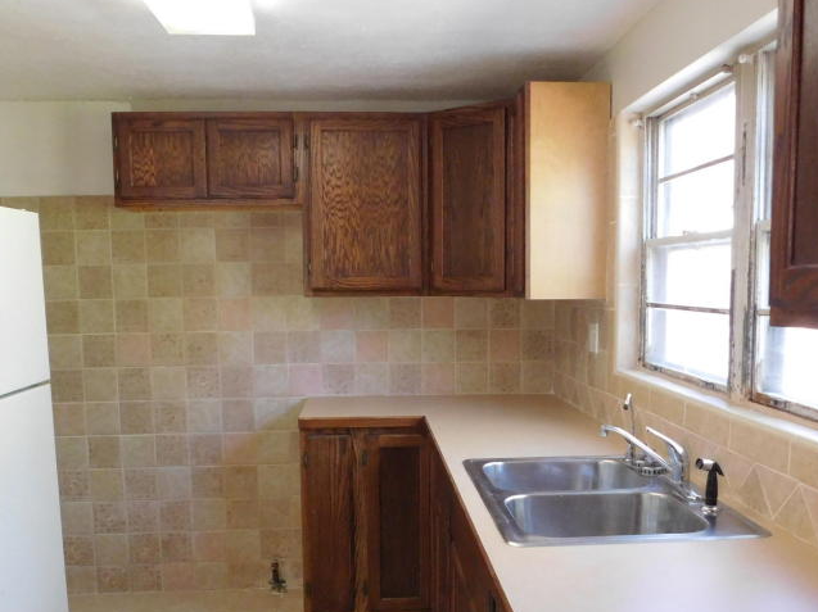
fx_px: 874
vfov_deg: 38.3
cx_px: 442
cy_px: 393
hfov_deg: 50.1
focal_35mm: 37
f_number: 3
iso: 320
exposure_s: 1/30
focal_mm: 4
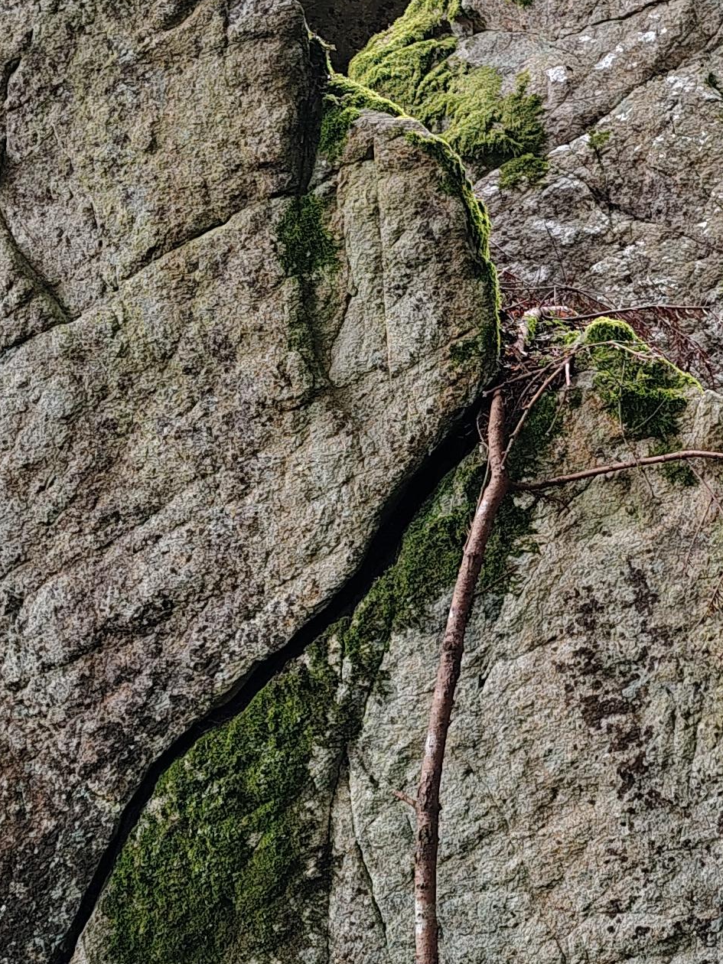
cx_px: 670
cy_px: 470
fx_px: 2172
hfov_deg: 18.5
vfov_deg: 25.0
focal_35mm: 78
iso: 128
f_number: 1.8
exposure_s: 1/100
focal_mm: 5.56
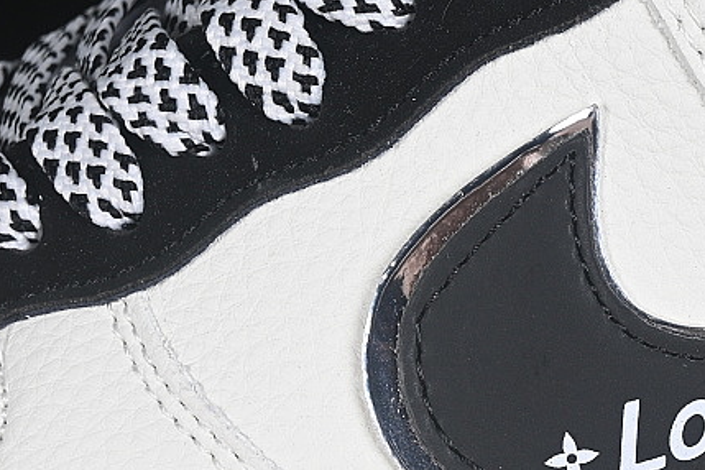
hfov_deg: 10.8
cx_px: 735
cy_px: 353
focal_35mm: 189
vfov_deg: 7.3
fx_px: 3701
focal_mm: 50
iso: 160
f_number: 7.1
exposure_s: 1/80
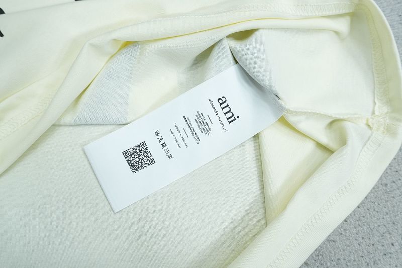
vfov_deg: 41.7
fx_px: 352
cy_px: 134
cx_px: 201
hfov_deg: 59.5
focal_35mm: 32
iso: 1000
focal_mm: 21
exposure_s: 1/160
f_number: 8
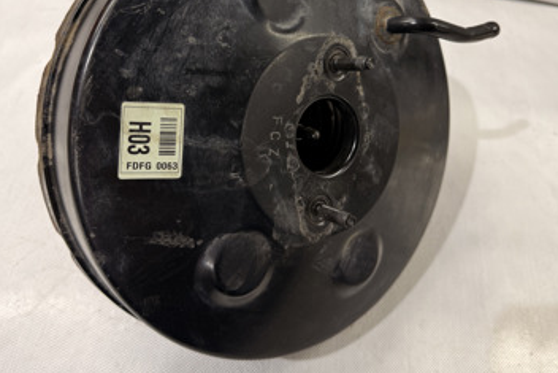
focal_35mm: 34
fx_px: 527
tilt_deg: -48.7
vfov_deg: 38.0
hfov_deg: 55.8
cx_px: 281
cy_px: 95
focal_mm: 6.76
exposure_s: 1/50
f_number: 1.78
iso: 125
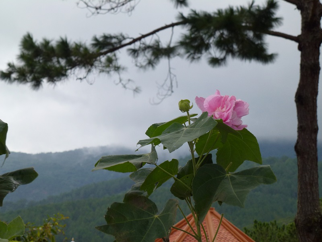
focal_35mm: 142
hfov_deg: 13.9
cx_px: 161
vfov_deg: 10.4
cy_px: 121
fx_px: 1321
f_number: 5.3
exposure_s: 1/60
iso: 100
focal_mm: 25.5
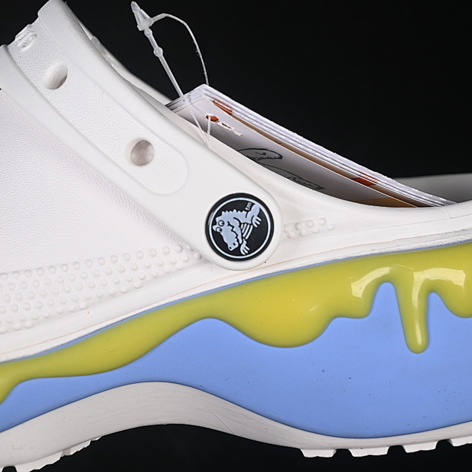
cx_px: 172
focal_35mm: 96
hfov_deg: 18.1
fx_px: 1481
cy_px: 236
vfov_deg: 18.1
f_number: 7.1
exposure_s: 1/80
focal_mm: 50
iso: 160
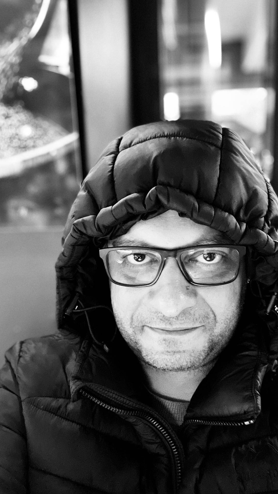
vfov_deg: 59.5
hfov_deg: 35.6
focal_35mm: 33
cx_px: 155
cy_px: 247
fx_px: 432
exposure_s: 1/14
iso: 640
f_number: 2.2
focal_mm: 2.71
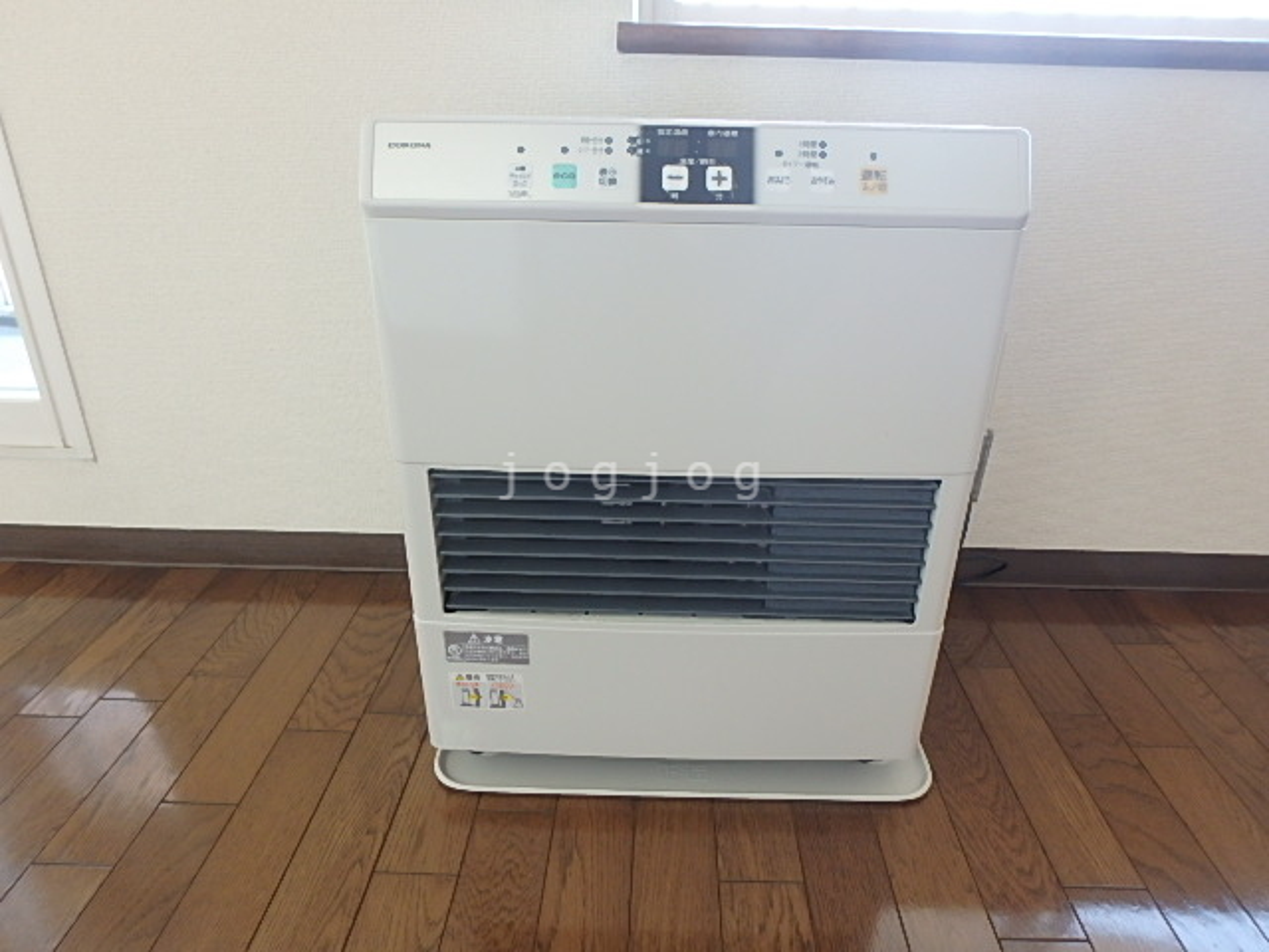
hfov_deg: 79.0
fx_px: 770
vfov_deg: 63.4
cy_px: 476
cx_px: 634
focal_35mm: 21
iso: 320
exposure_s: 1/30
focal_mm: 3.7
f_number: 3.5
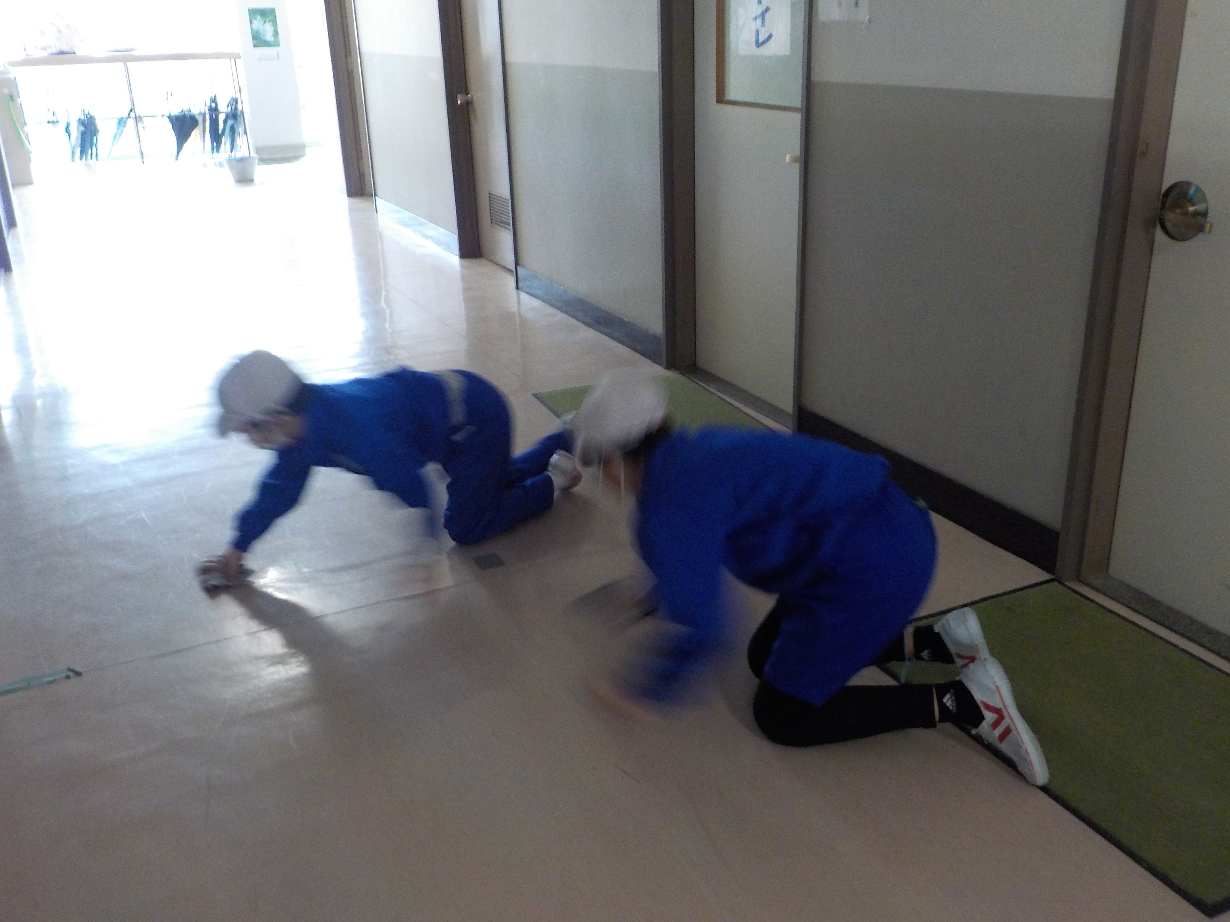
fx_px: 1066
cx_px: 615
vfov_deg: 46.8
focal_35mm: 30
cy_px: 461
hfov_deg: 60.0
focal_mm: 4.1
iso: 400
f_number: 3.3
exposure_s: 1/10
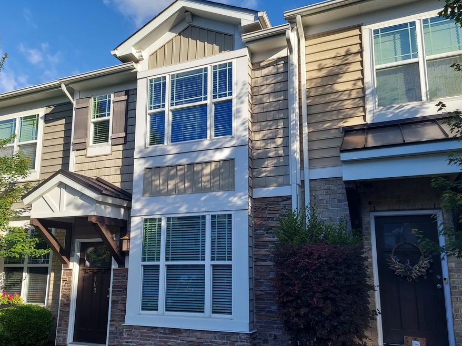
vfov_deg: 49.5
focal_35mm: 28
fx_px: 374
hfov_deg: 63.4
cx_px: 214
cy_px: 199
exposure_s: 1/752
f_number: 1.8
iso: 50
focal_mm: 5.23
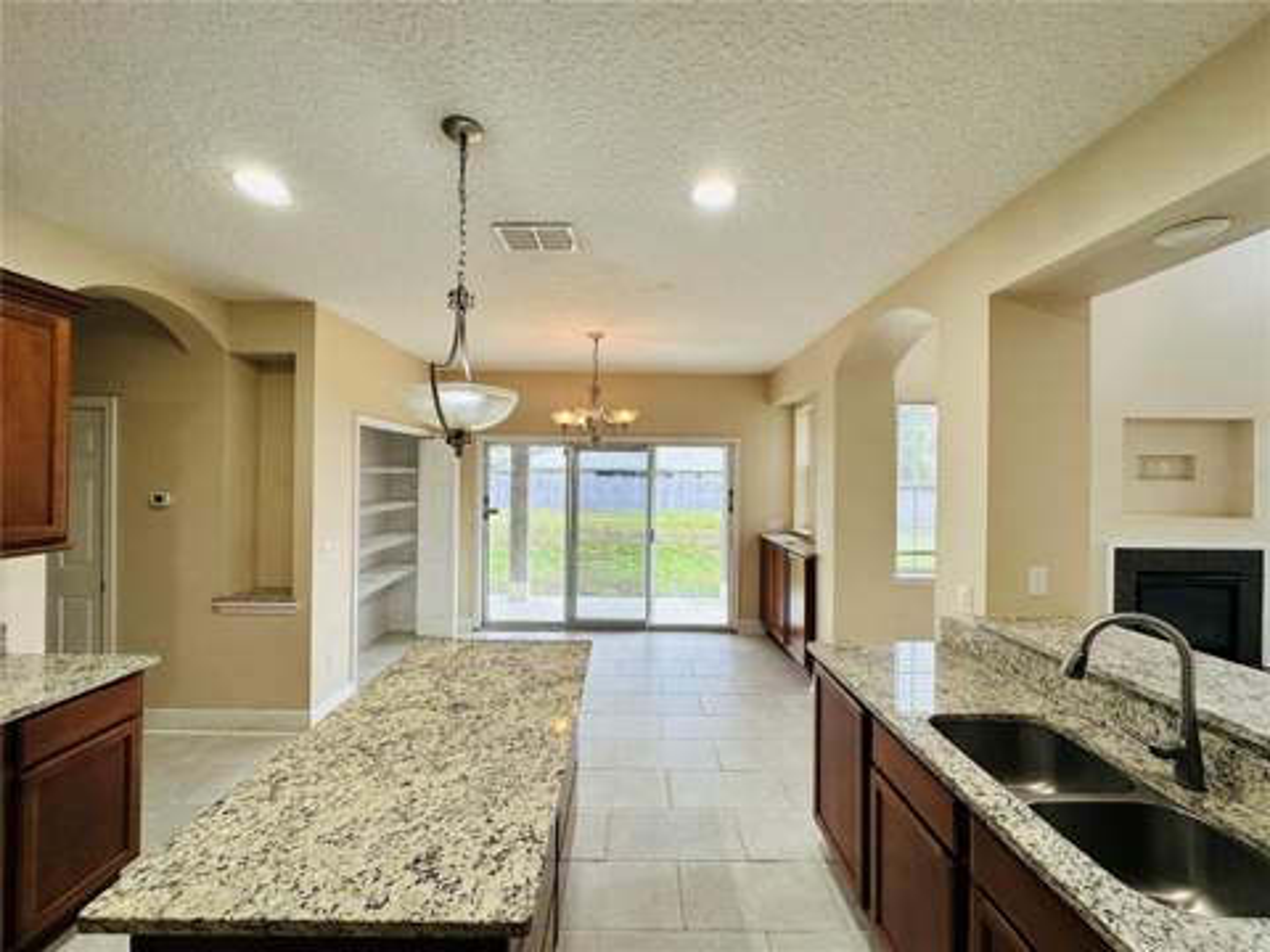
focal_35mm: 14
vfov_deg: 85.7
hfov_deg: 102.1
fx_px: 514
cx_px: 635
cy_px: 476
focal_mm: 2.22
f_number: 2.2
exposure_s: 1/120
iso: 100
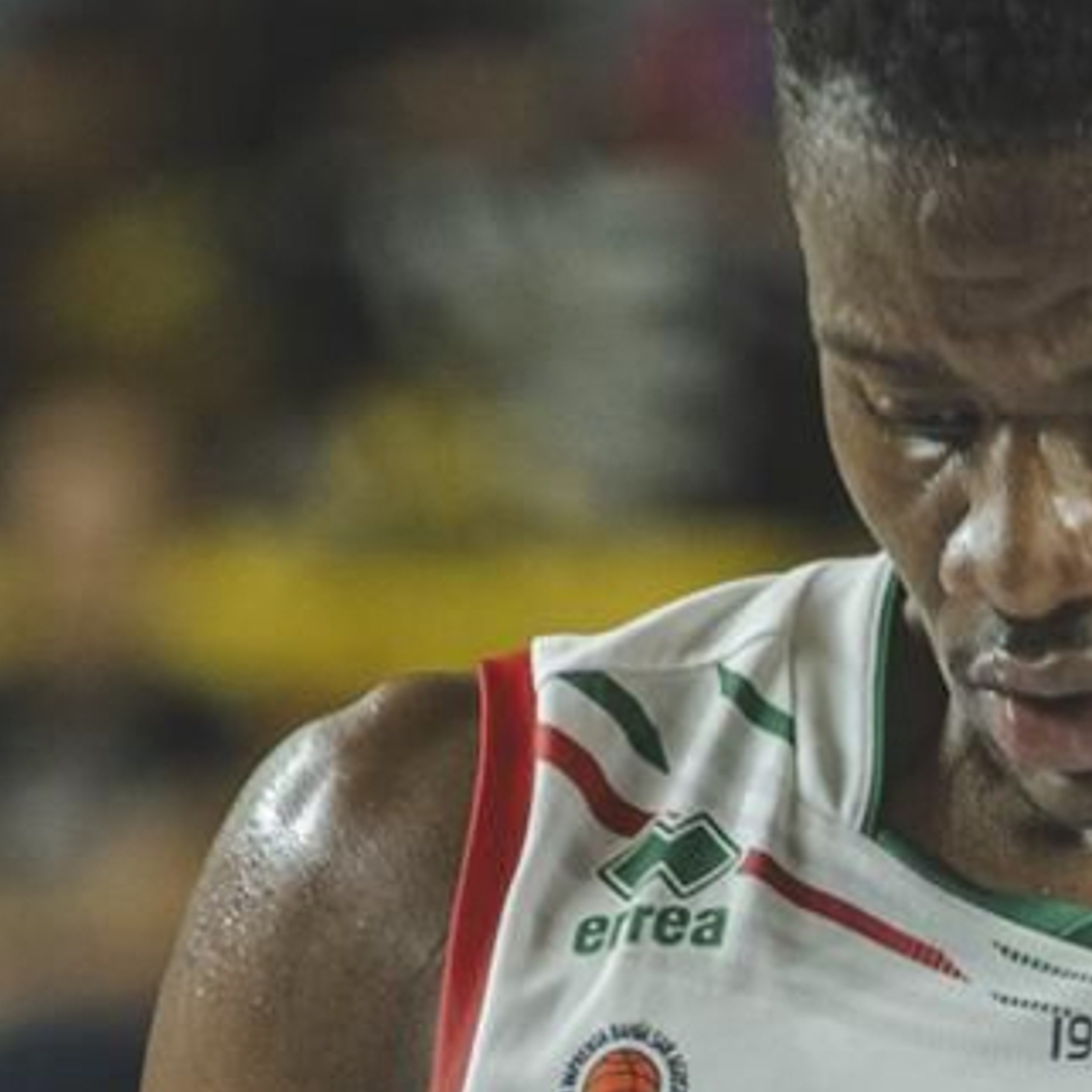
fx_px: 45291
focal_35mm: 1269
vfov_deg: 1.4
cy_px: 2063
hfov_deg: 1.4
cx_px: 840
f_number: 3.5
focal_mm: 200
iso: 800
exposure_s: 1/320
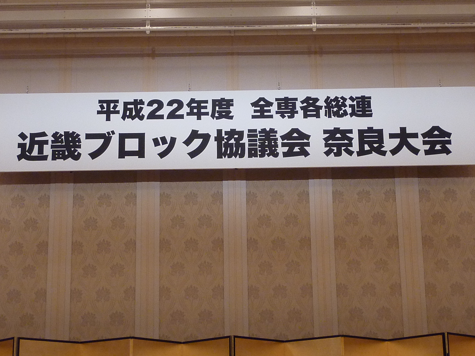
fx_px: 974
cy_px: 178
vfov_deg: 20.7
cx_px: 238
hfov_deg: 27.4
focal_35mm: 71
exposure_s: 1/30
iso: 200
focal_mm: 6.5
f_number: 3.6
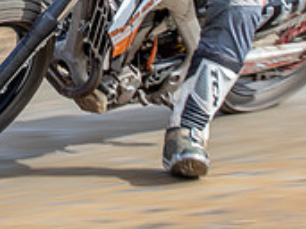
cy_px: -104
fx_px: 2341
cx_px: -20
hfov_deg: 7.4
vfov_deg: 5.6
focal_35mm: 265
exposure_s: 1/125
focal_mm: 46
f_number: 10
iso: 125
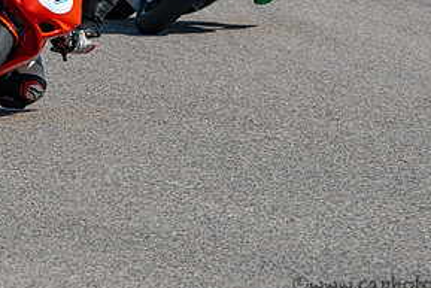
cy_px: 27
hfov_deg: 3.9
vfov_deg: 2.6
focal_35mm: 524
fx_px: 6276
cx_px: -44
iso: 180
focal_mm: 200
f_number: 9
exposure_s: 1/800
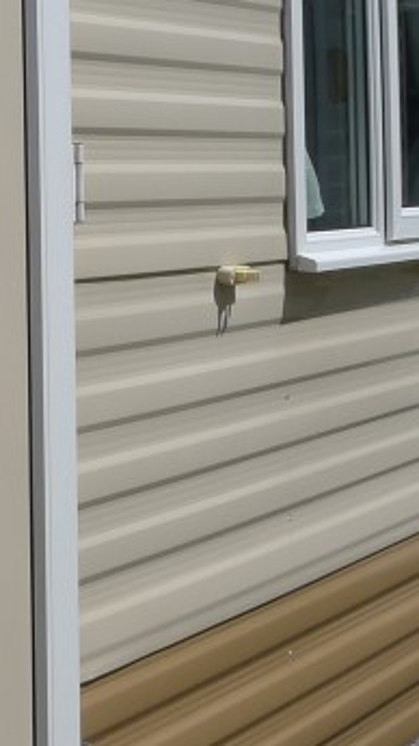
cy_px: 164
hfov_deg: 13.0
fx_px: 1660
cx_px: -336
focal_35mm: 84
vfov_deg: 24.9
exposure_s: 1/800
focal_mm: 5.1
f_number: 5.6
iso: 80
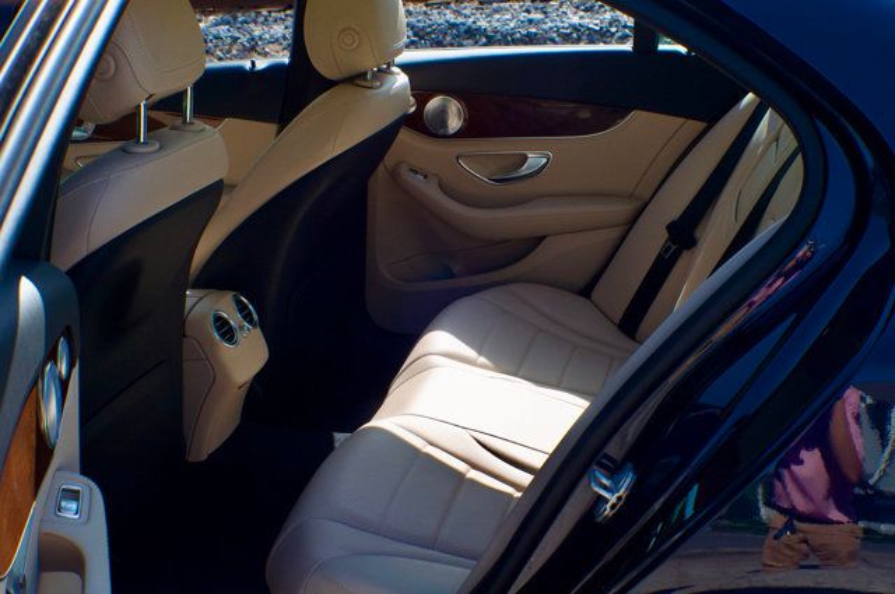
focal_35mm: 75
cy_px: 297
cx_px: 448
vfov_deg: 18.1
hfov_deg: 27.0
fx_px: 1862
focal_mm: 50
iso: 500
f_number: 11
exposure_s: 1/500
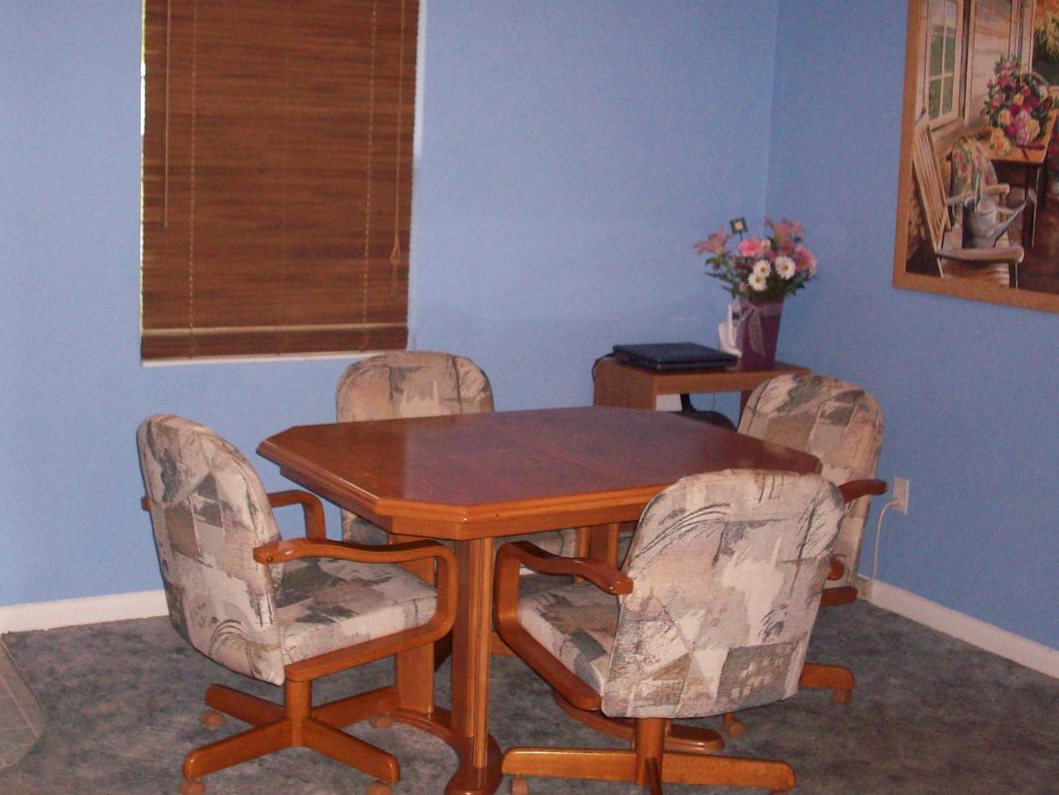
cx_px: 487
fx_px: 1652
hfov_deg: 35.5
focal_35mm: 54
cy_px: 392
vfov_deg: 27.0
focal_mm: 7.6
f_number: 3.1
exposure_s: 1/71.9
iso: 200
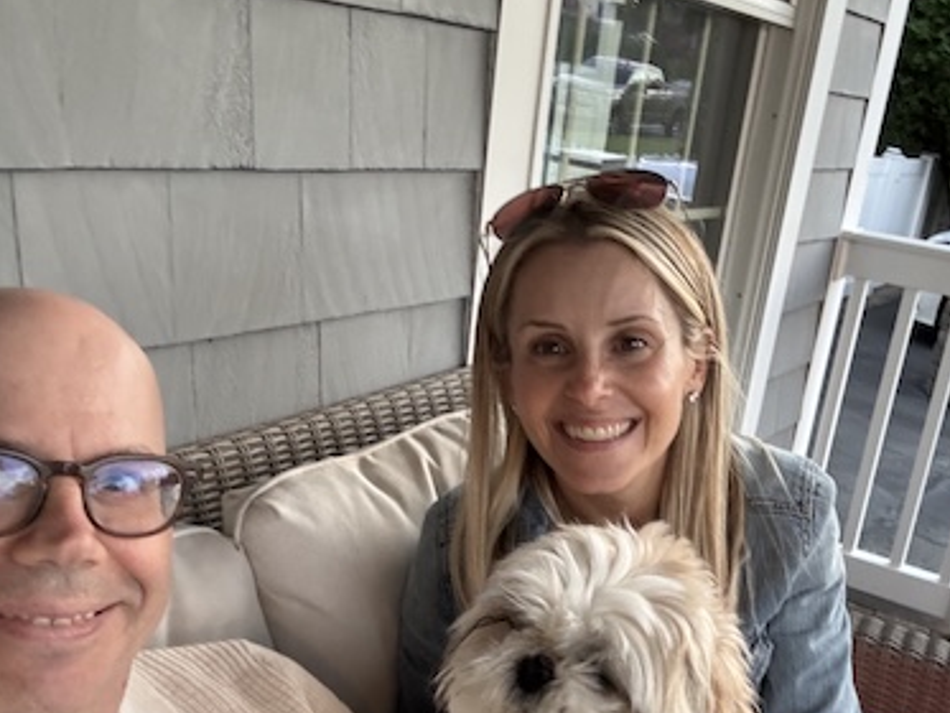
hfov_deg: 49.5
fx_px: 1016
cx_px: 614
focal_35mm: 37
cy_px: 458
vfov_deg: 38.4
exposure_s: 1/35
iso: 400
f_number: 1.9
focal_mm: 2.69
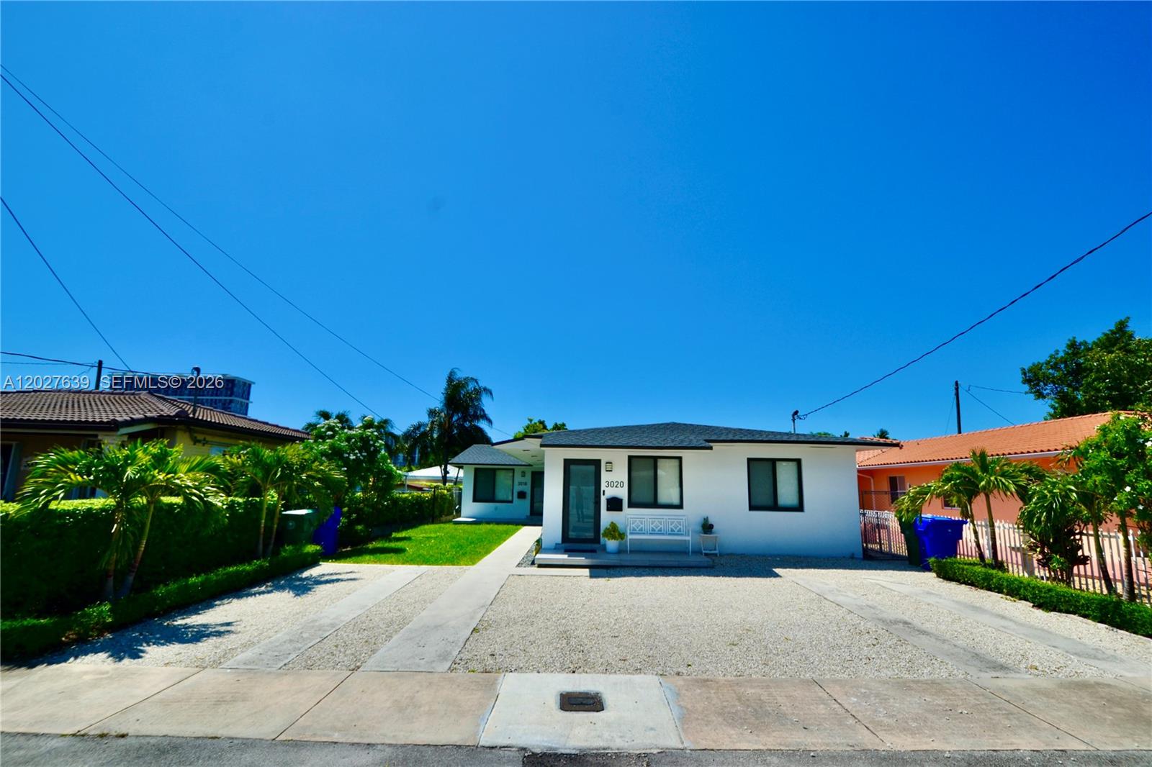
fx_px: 528
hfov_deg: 95.0
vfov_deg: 72.0
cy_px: 384
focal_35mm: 16
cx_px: 576
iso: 100
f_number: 9
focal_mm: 11
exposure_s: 1/320
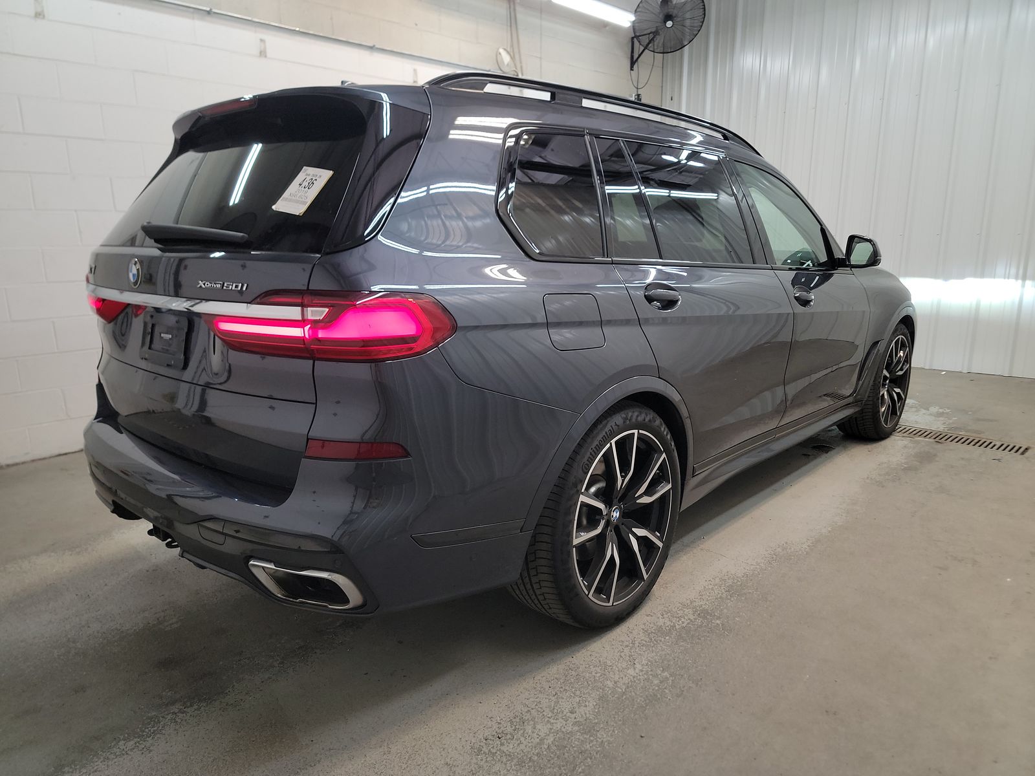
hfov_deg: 71.6
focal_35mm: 24
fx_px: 718
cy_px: 388
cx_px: 518
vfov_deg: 56.8
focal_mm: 6.7
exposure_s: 1/59
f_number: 1.8
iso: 207
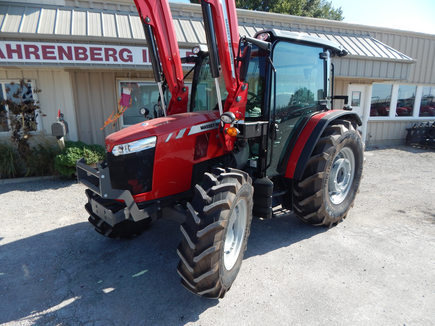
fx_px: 276
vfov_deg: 61.1
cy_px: 163
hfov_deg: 76.4
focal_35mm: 22
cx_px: 218
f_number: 3
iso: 125
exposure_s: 1/1000
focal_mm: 4
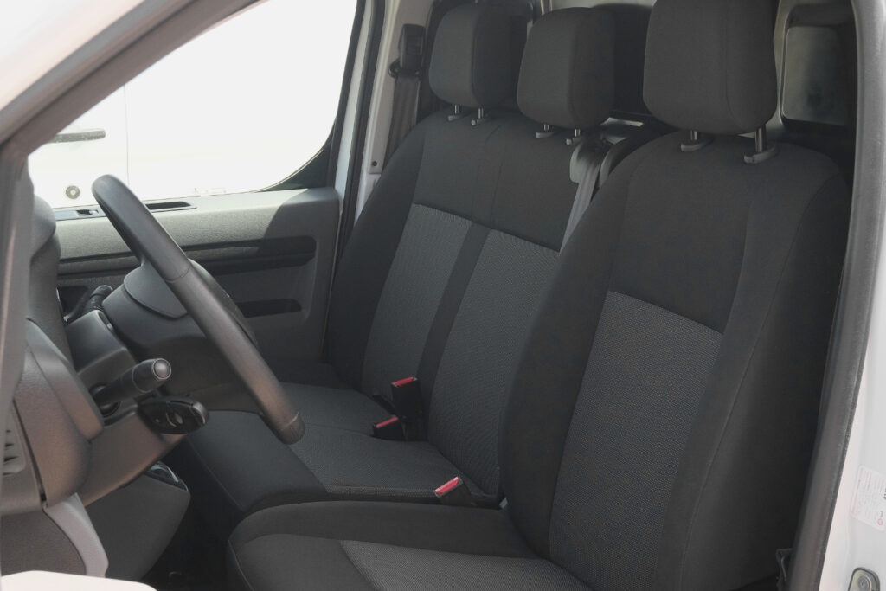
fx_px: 1231
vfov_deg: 27.0
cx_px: 443
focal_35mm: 50
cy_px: 296
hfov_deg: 39.6
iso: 2000
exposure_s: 1/320
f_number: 9
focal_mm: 33.3
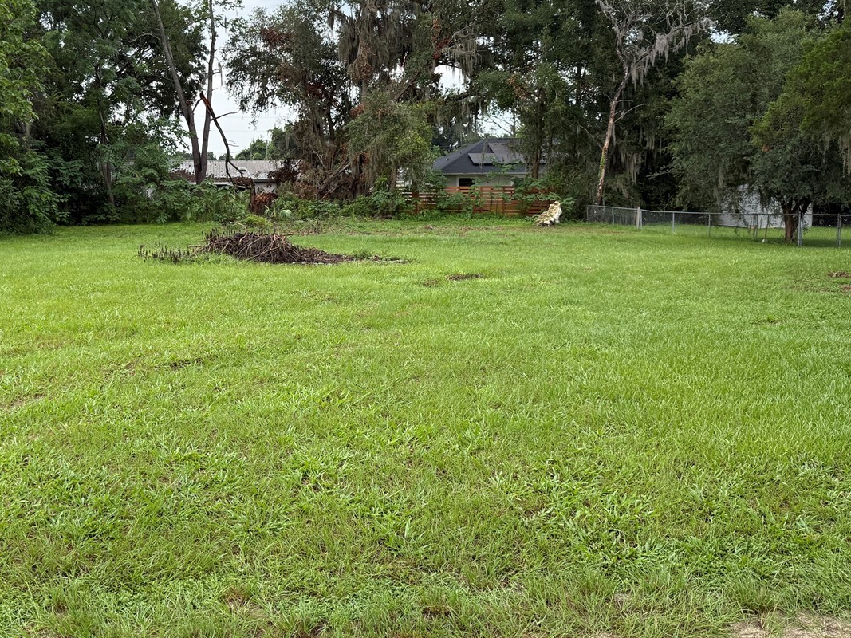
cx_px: 289
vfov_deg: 39.4
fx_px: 885
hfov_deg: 50.5
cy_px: 235
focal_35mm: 36
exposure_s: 1/1437
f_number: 1.78
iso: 100
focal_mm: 6.76
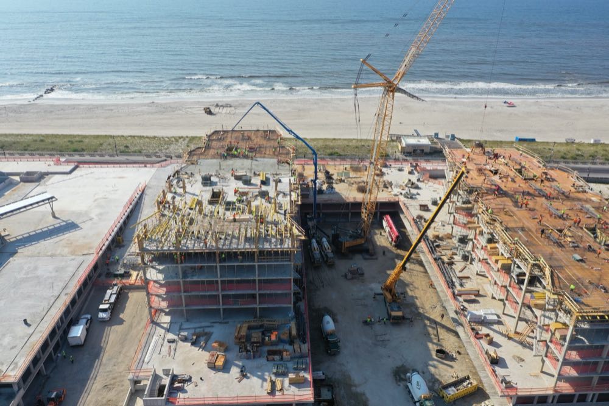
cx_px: 304
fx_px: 473
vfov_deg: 46.4
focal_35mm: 28
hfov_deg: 65.5
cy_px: 203
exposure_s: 1/500
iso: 100
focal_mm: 10.26
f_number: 5.6
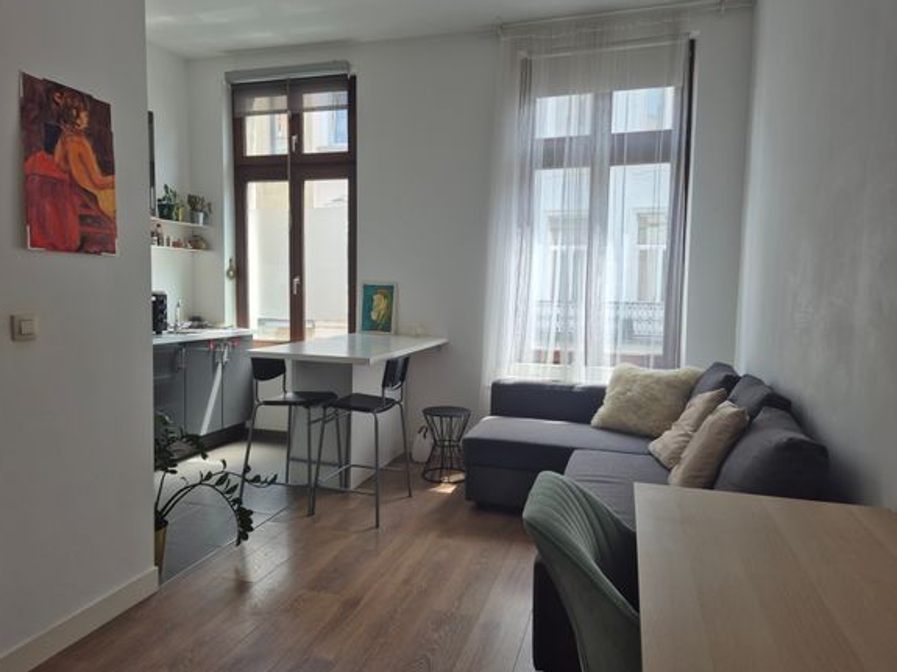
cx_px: 434
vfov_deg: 56.8
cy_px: 335
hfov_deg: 71.6
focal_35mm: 24
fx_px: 622
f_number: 1.8
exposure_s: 1/196
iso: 25
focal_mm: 5.4
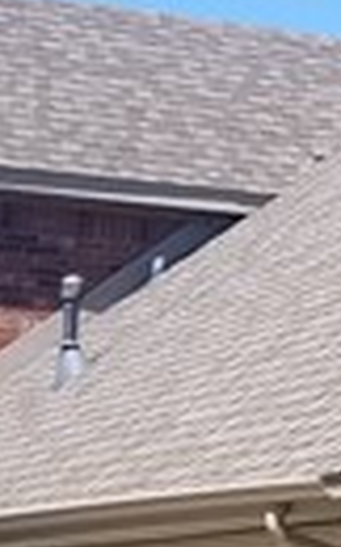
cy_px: 34
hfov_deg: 5.6
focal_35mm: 217
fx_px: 3234
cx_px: 1065
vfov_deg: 9.6
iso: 50
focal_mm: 4.2
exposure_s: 1/1776
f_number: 1.7
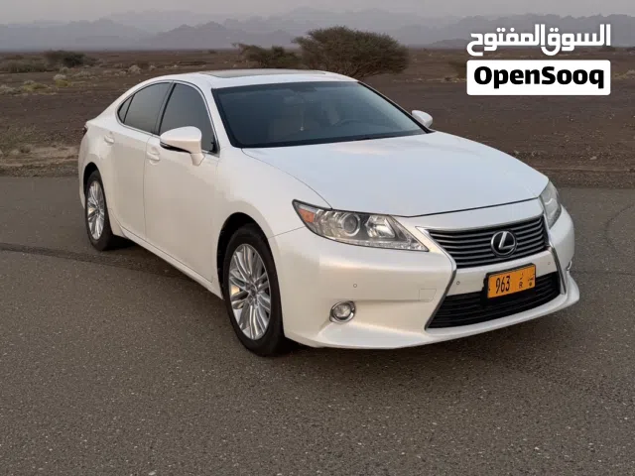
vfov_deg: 56.8
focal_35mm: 24
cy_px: 238
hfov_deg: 71.6
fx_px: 440
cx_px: 318
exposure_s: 1/507
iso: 80
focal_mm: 6.76
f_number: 1.78
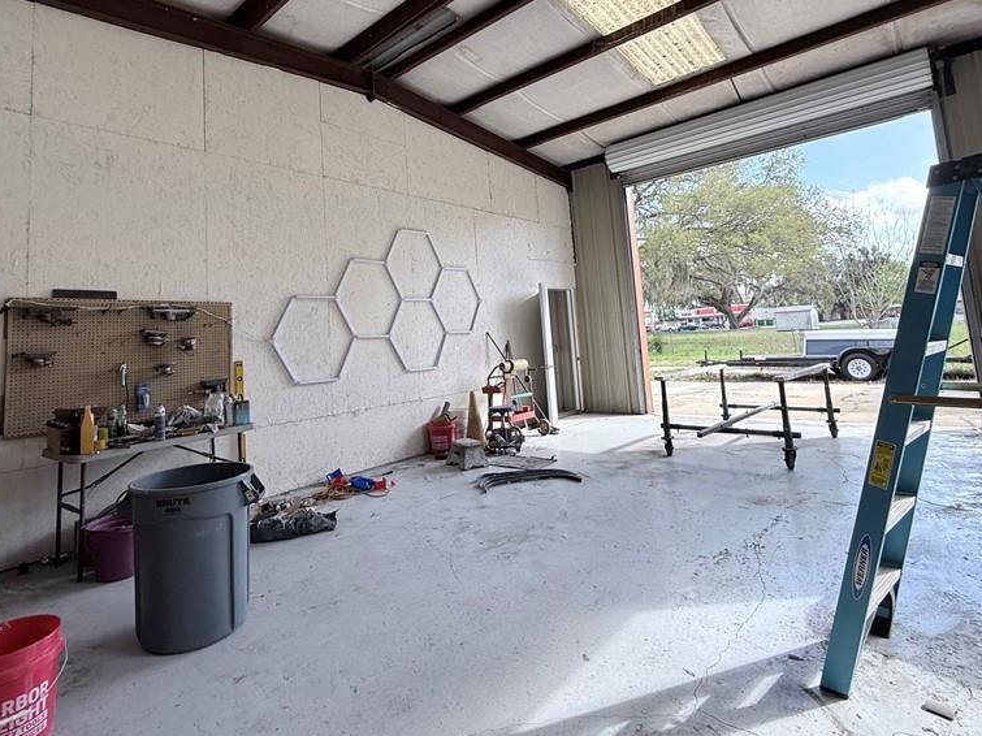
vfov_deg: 67.7
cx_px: 444
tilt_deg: +6.8
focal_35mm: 19
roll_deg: +3.0
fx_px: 539
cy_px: 281
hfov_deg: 84.4
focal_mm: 2.22
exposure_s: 1/214
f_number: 2.2
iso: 50
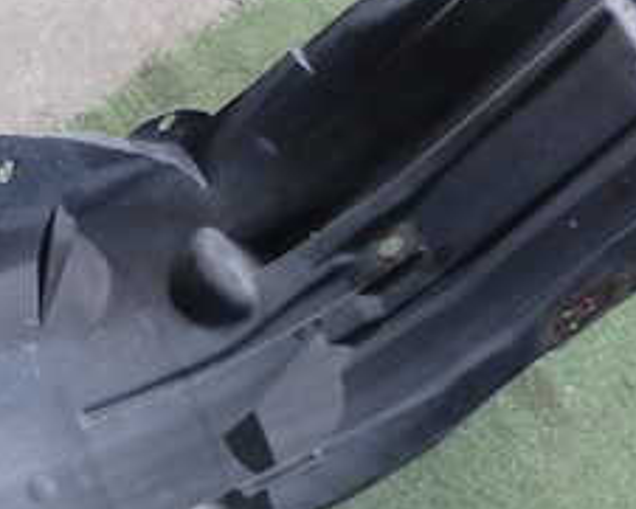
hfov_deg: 21.2
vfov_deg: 18.4
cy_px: 366
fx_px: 1563
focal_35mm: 83
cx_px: -152
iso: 160
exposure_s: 1/60
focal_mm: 5.79
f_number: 2.4
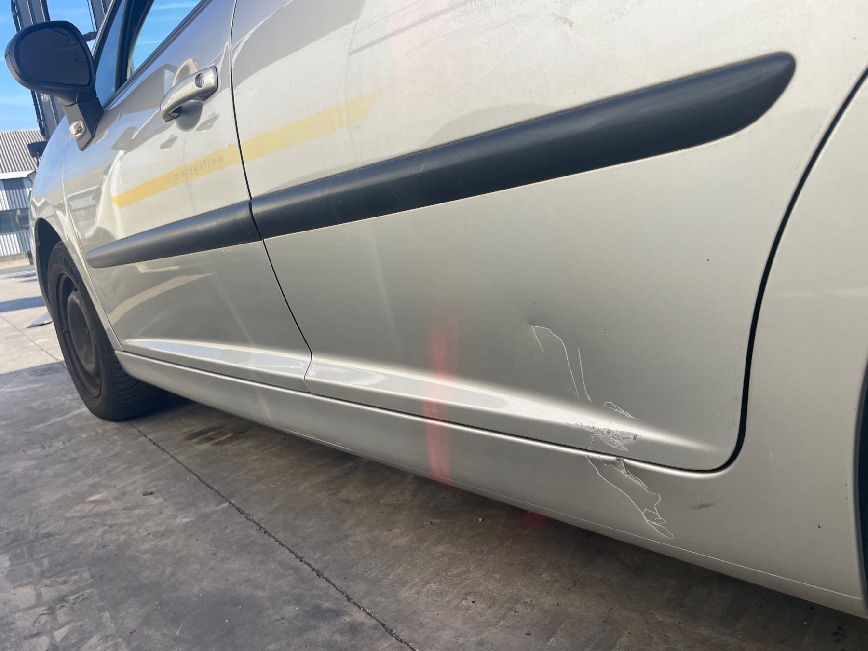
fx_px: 652
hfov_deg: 67.3
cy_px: 326
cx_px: 434
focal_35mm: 26
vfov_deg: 53.1
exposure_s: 1/1171
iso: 32
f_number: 1.6
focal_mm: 4.2
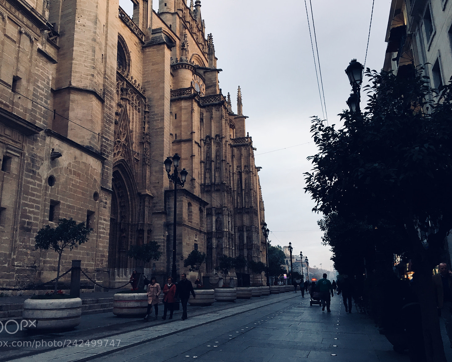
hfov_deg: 57.1
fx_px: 415
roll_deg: +1.7
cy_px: 182
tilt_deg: +16.6
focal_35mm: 31
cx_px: 207
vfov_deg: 47.1
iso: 32
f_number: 2.2
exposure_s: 1/33
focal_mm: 4.15
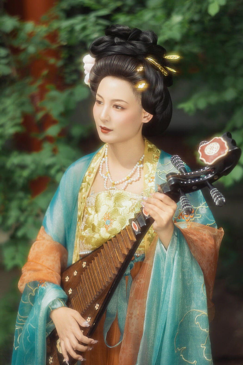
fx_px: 861
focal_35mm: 85
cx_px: 122
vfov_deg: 23.9
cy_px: 182
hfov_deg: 16.1
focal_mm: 85
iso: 100
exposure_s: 1/640
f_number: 1.8
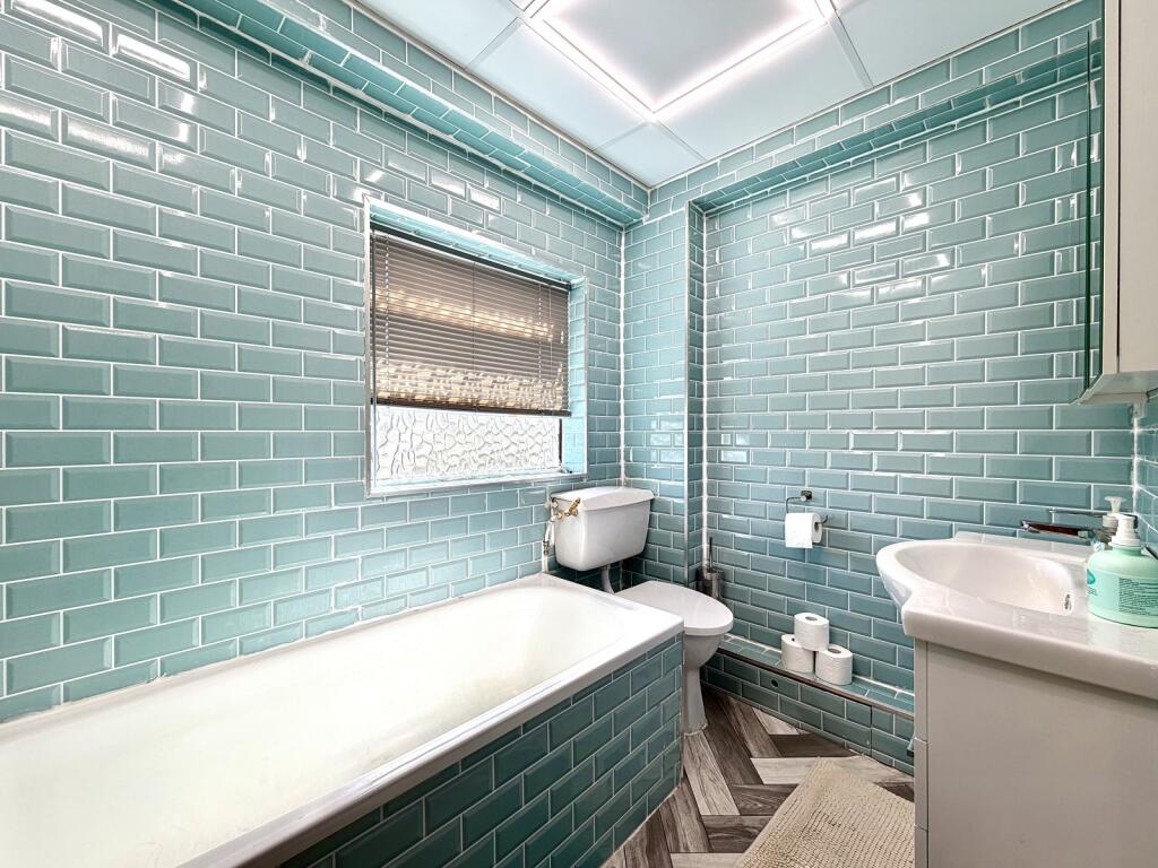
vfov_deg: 85.7
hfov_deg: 102.1
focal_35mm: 14
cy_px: 434
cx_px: 579
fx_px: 468
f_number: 2.2
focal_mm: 2.22
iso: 20
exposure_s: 1/100
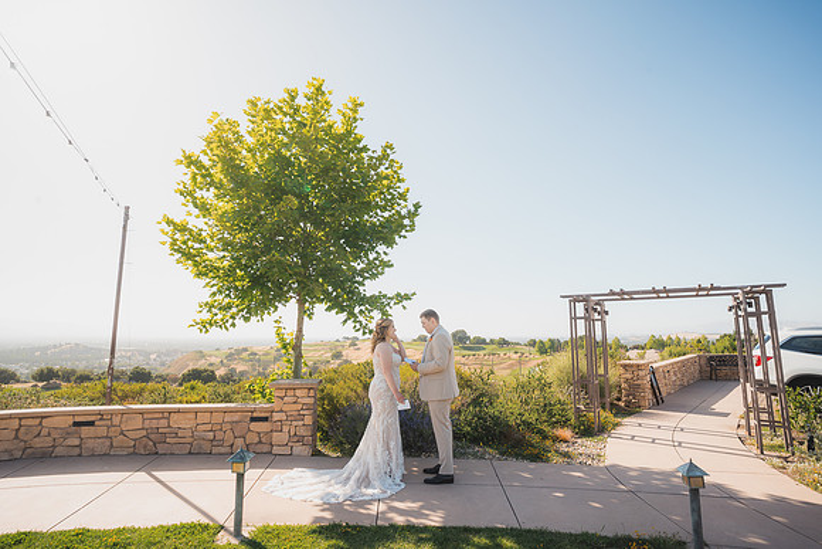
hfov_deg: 90.0
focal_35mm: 18
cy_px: 274
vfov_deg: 67.4
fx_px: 411
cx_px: 411
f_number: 6.3
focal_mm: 18
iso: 125
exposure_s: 1/100
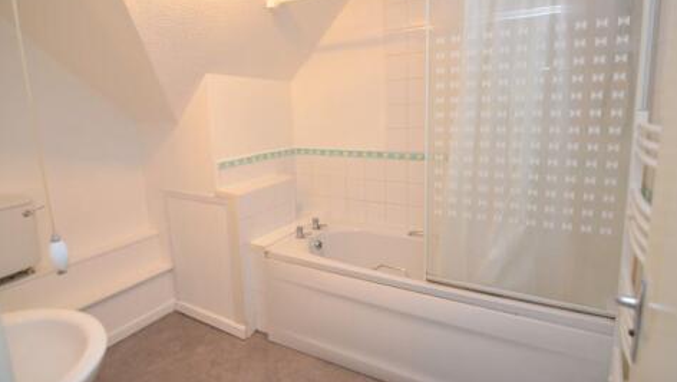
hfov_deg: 89.5
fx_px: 341
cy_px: 163
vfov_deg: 58.2
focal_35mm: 19
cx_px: 340
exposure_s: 1/50
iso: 800
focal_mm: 12
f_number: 3.5
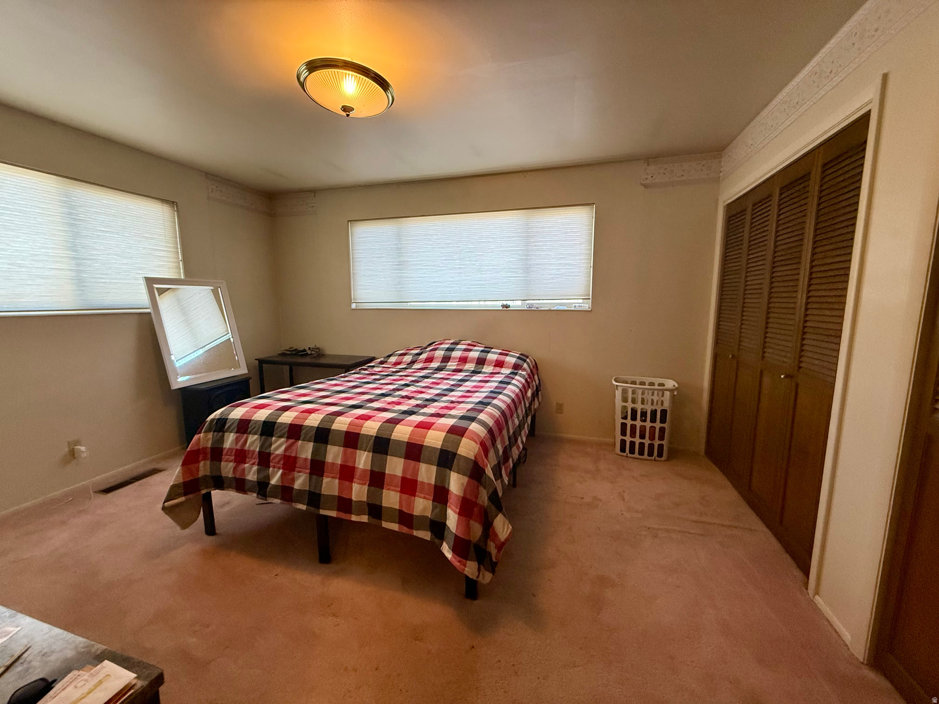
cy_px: 352
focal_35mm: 14
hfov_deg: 102.1
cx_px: 470
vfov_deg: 85.7
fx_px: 380
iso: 320
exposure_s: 1/120
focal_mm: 2.22
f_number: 2.2
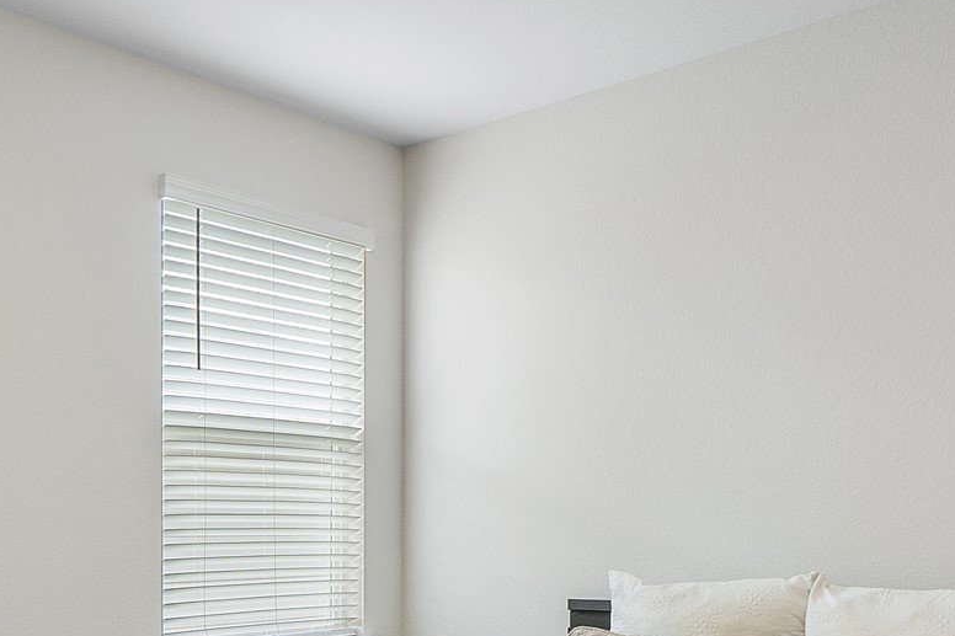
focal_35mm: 42
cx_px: 326
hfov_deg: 45.8
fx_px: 1114
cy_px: 580
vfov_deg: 30.4
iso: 100
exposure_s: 1/25
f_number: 7.1
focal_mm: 10
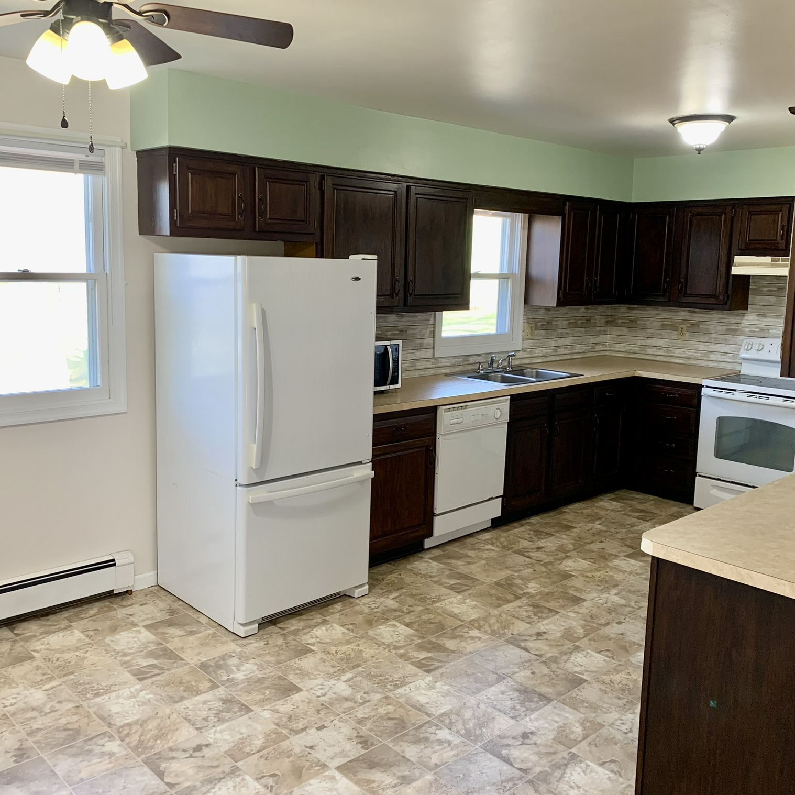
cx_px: 394
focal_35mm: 31
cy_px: 393
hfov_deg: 52.5
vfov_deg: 52.5
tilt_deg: -8.6
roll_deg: -1.0
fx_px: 805
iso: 80
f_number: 1.8
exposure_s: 1/60
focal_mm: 4.25
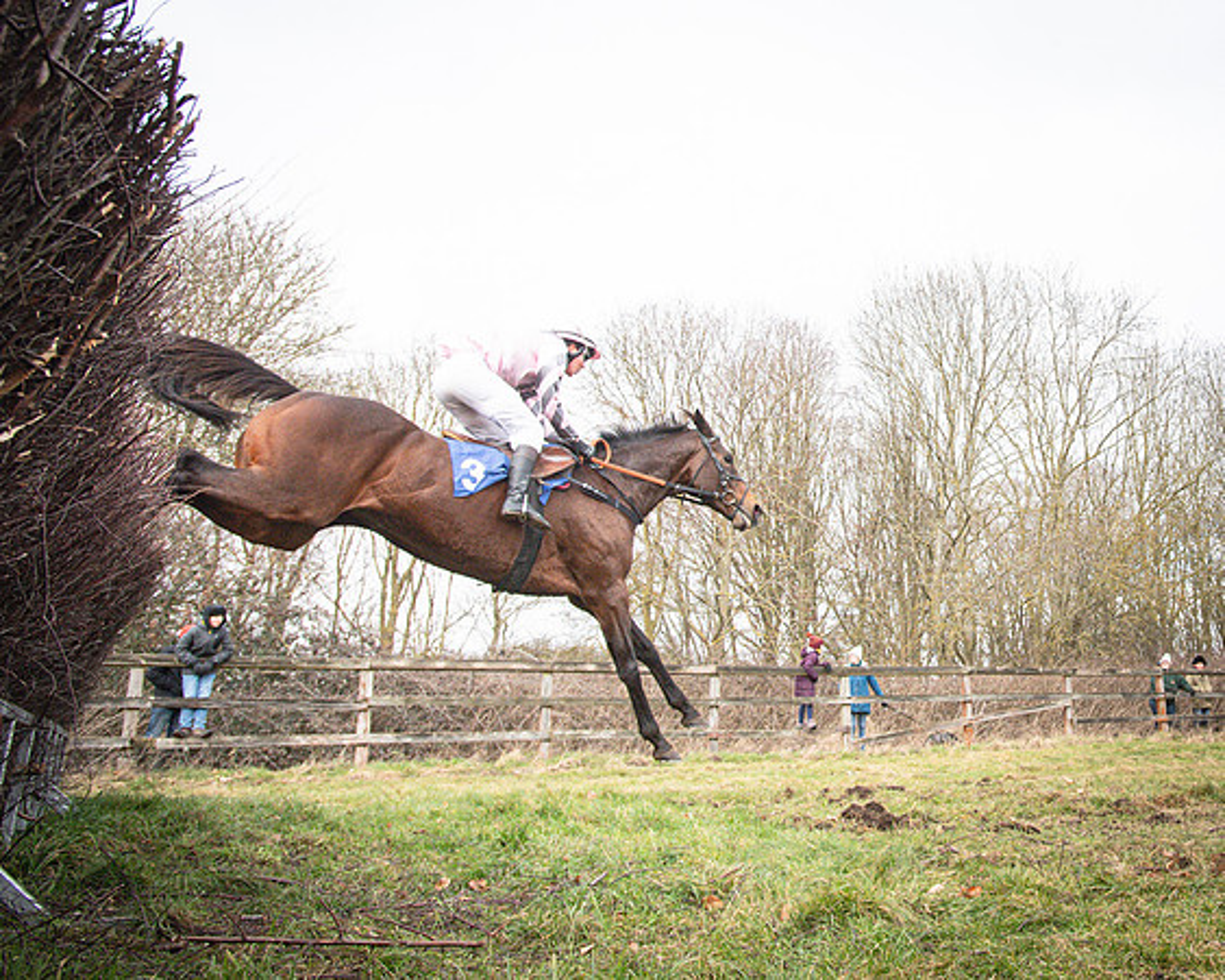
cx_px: 995
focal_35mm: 31
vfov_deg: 47.4
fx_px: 1110
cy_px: 416
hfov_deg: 53.6
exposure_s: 1/1600
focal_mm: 20
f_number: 6.3
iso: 2000
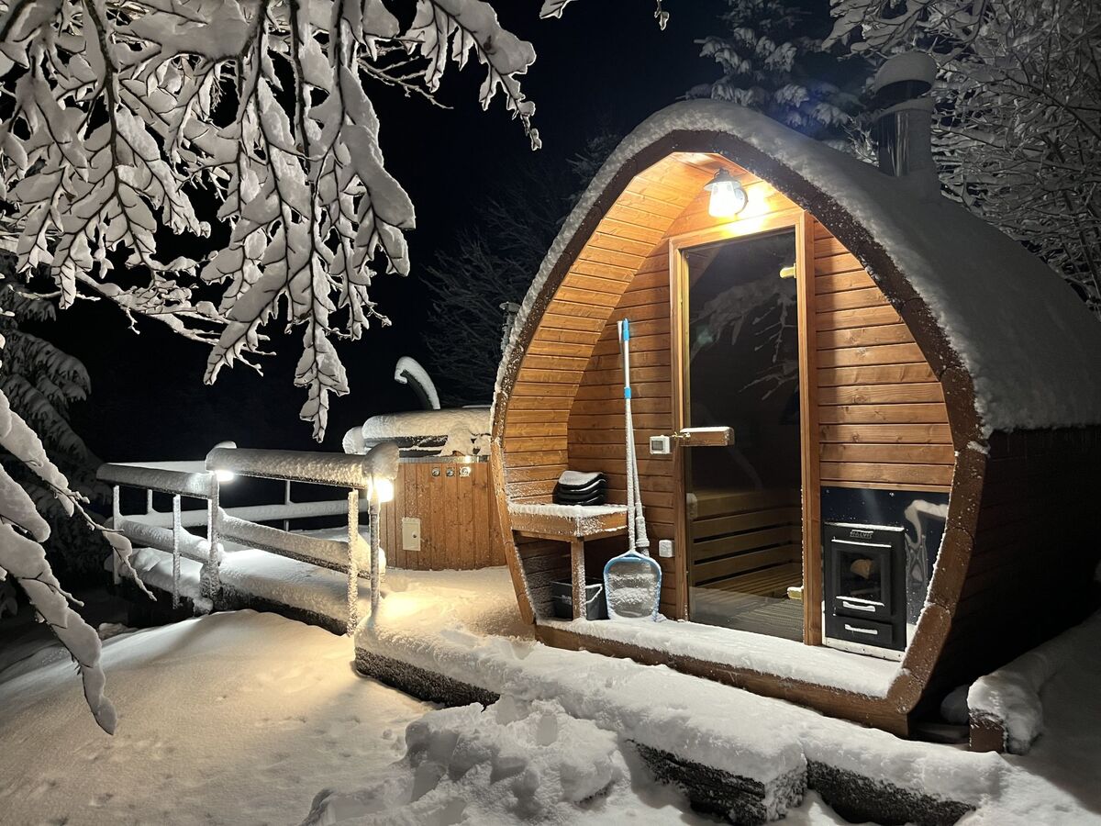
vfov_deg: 53.1
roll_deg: +0.2
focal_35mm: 26
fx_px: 827
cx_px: 550
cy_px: 413
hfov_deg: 67.3
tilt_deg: +0.8
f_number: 1.6
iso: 500
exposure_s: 1/50
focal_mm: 5.1
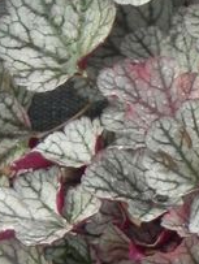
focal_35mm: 295
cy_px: 369
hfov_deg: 5.0
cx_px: 269
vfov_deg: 6.6
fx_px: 2254
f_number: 4.5
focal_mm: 13.4
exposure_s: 1/250
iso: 160
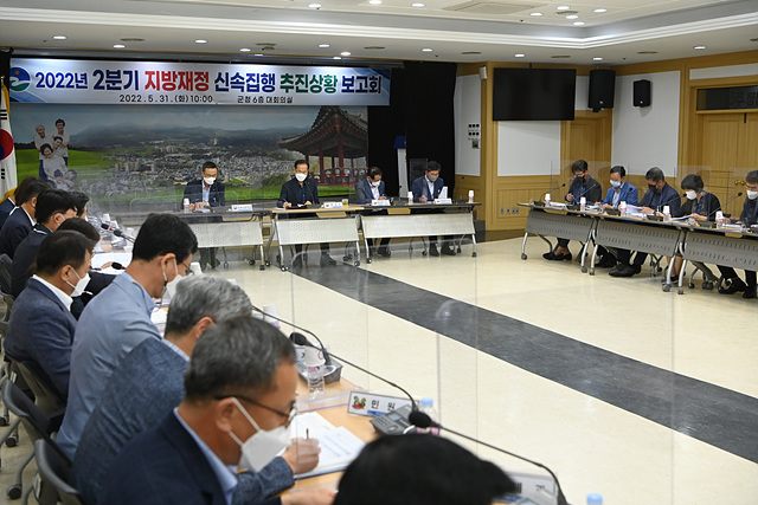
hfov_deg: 48.4
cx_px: 379
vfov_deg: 33.4
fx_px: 842
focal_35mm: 40
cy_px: 252
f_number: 5
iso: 2500
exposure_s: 1/250
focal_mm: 40
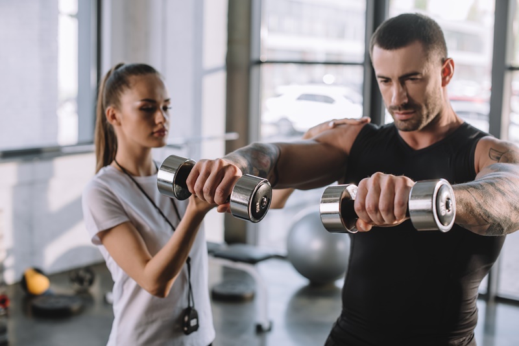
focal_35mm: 50
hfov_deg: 39.6
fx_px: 721
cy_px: 173
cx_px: 260
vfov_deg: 27.0
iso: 160
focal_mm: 50
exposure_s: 1/200
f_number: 3.2
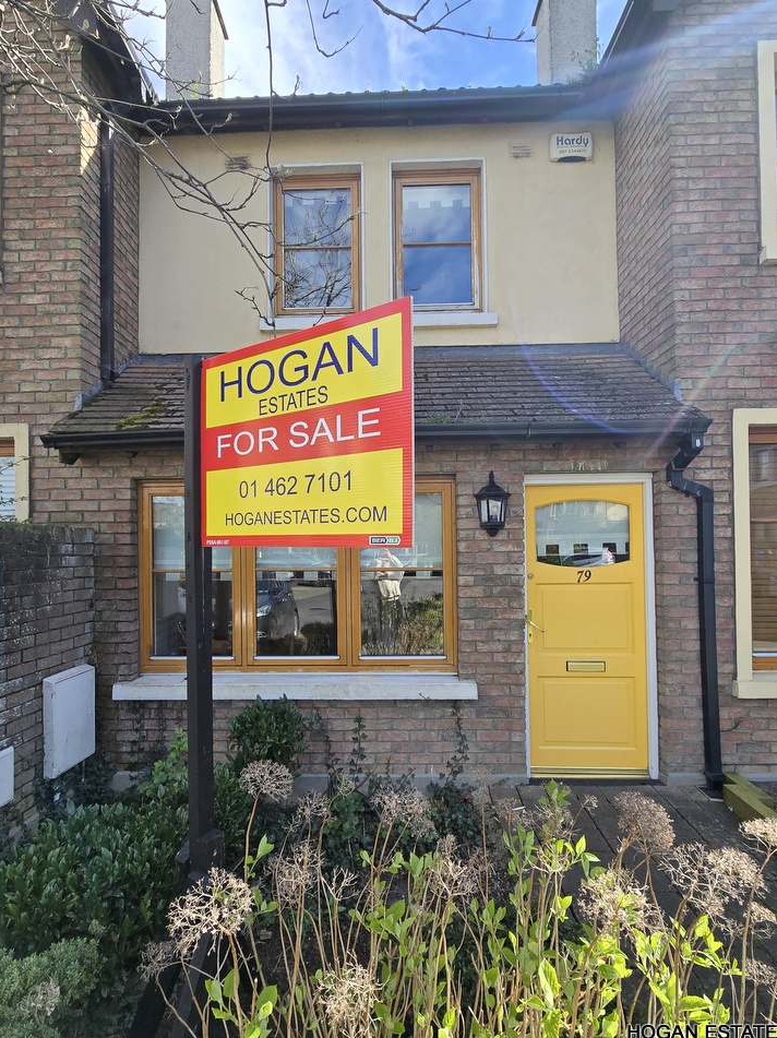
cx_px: 399
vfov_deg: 102.1
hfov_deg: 85.6
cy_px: 506
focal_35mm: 14
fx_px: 419
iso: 50
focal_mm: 2.2
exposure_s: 1/1036
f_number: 2.2
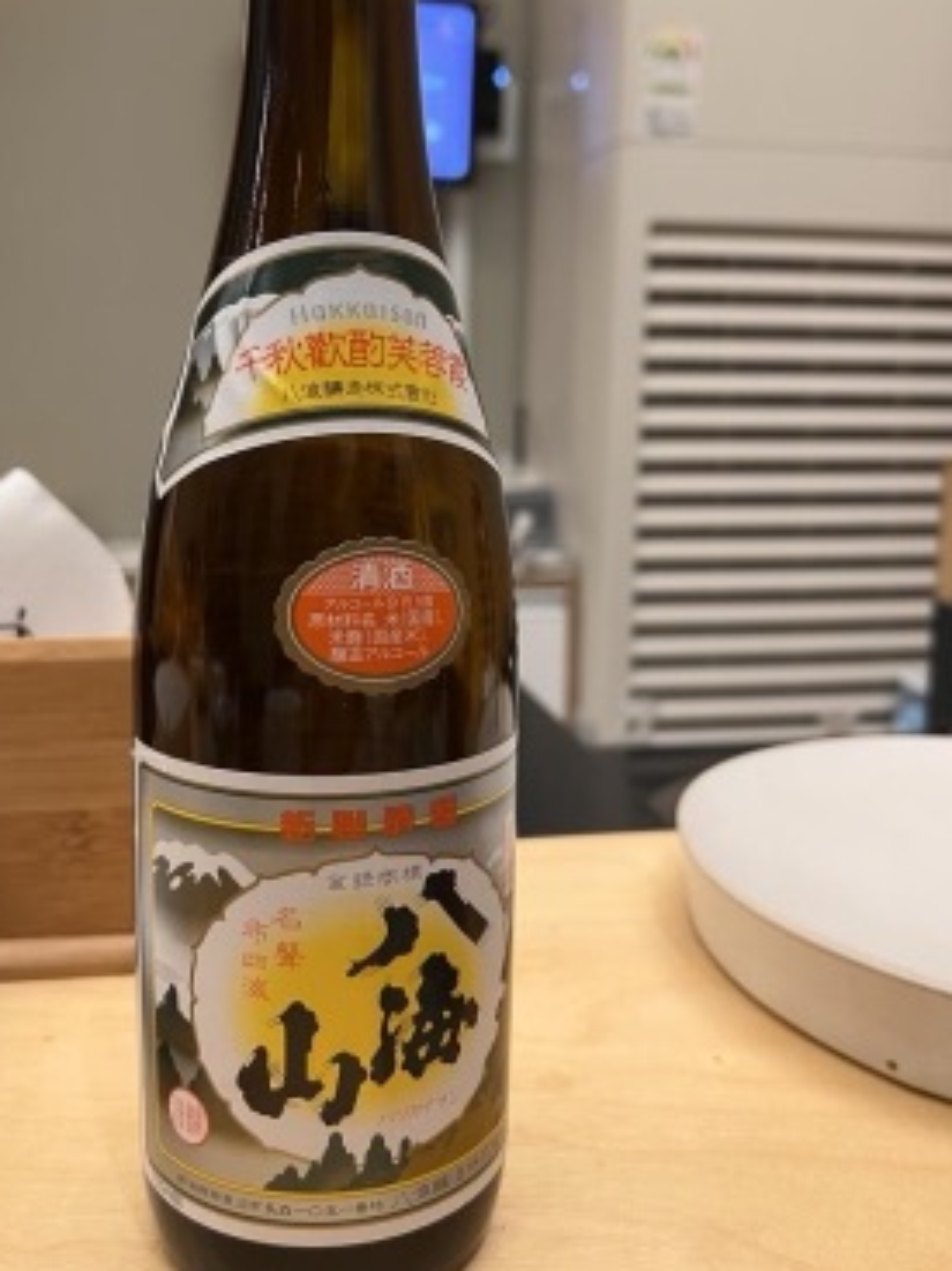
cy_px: 533
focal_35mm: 34
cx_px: 412
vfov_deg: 53.7
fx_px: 1247
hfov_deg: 41.7
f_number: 1.5
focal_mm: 5.7
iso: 160
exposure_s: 1/60
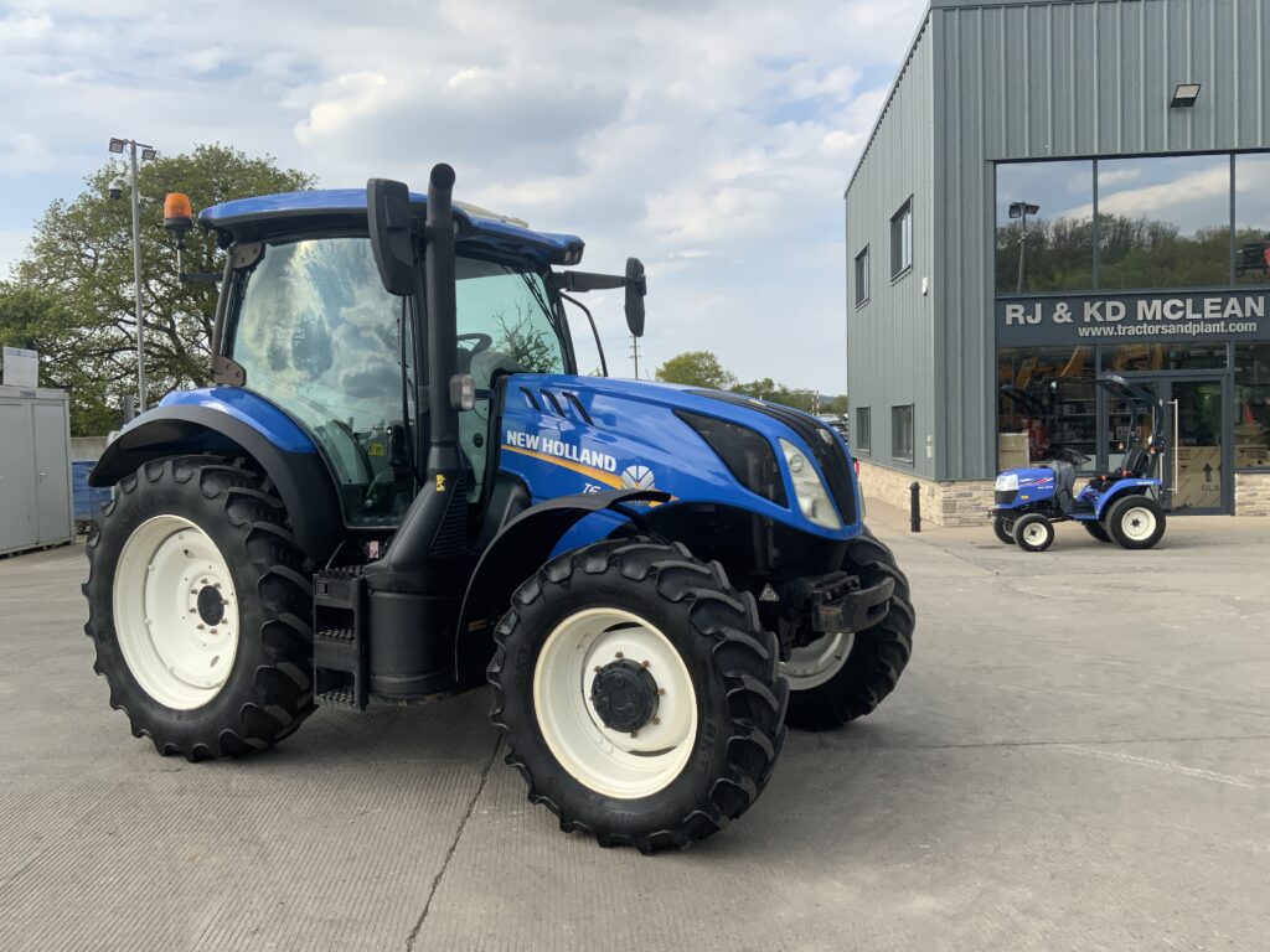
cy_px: 476
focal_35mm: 29
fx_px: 1064
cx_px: 635
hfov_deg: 61.7
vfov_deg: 48.2
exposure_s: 1/1121
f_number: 1.8
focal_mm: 3
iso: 16
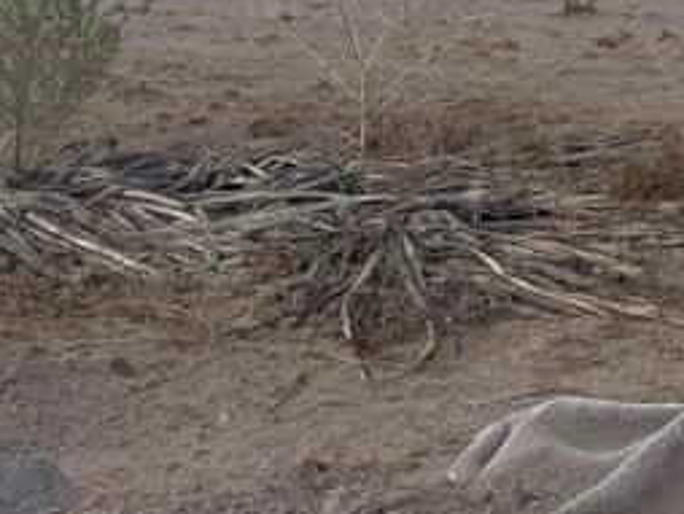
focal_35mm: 129
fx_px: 2551
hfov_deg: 11.6
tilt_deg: -0.9
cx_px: 1789
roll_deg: -0.8
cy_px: -457
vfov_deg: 10.7
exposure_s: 1/5714
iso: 80
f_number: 1.78
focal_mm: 6.76
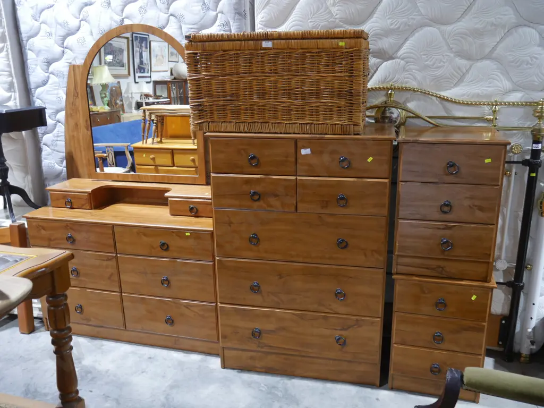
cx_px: 272
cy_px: 204
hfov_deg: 60.0
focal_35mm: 30
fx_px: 471
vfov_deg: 46.8
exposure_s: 1/60
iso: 1000
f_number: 3.6
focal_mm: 15
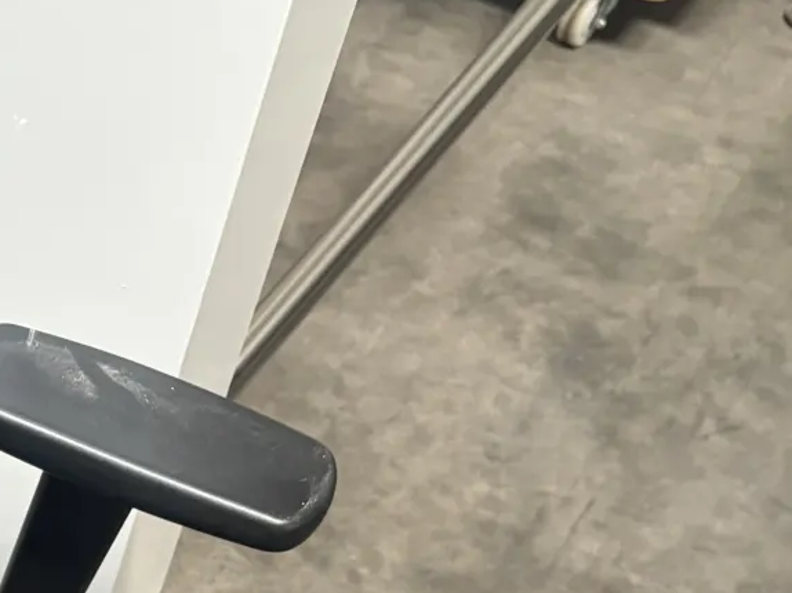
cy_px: 825
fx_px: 1990
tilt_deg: -50.5
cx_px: -291
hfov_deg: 20.2
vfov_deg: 15.9
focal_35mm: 87
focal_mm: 5.96
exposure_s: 1/60
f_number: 1.6
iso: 250
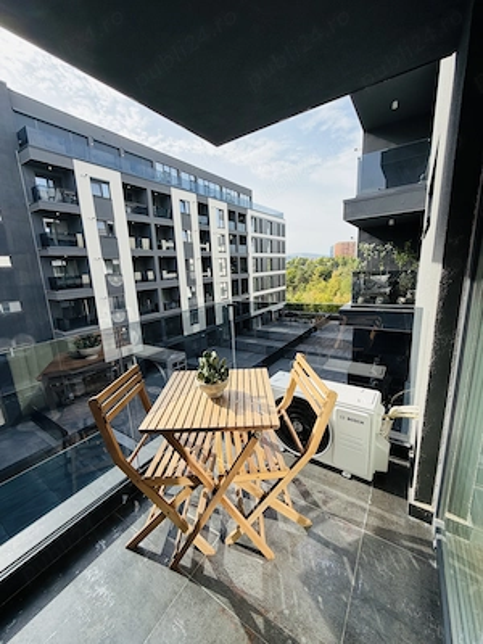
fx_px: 260
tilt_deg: -12.3
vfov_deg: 102.1
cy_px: 322
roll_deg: +2.2
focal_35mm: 14
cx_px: 242
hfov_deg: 85.7
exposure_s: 1/554
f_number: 2.2
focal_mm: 2.22
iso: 40
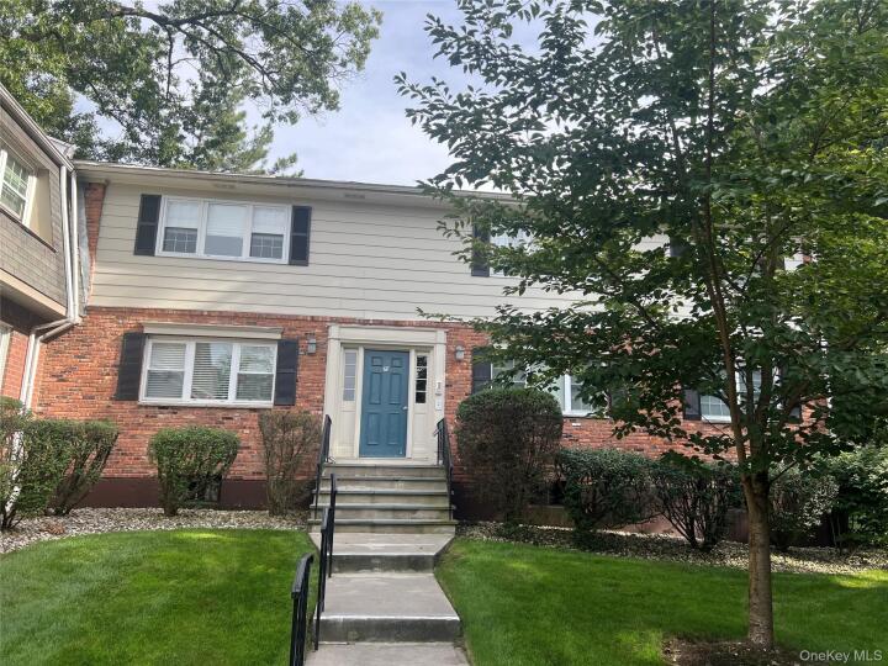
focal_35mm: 26
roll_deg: -1.2
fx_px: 667
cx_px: 444
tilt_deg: +11.8
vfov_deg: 53.1
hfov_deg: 67.3
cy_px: 333
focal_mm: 5.7
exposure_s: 1/1183
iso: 50
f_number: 1.5
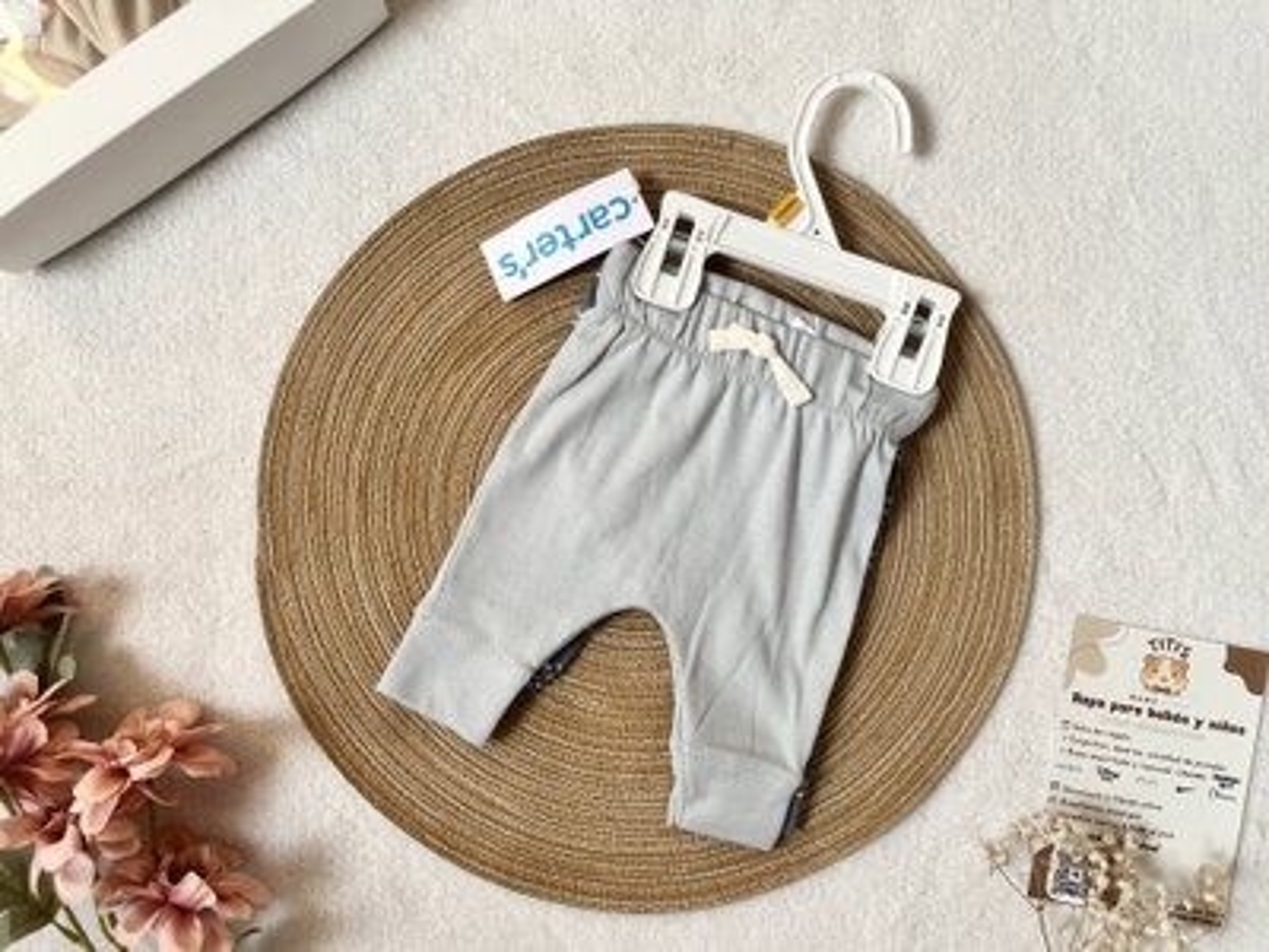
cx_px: 634
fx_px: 953
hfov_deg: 67.3
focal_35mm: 26
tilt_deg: -88.3
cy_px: 476
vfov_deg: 53.1
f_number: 1.6
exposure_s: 1/122
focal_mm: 5.1
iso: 80
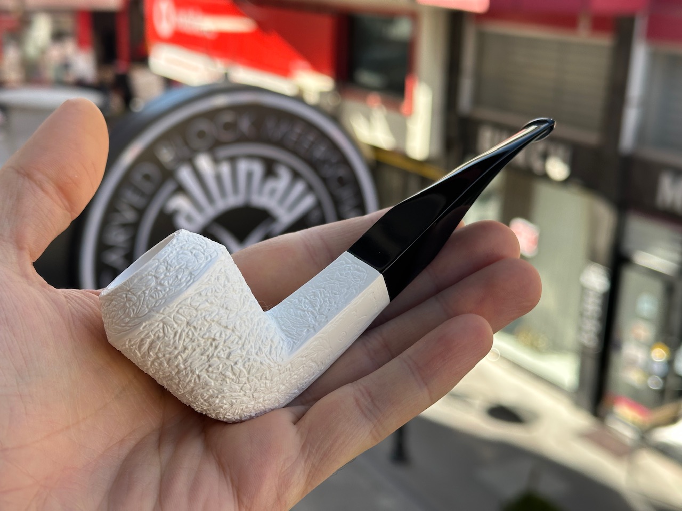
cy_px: 256
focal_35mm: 48
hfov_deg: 39.7
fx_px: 946
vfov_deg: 30.3
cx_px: 341
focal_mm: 6.86
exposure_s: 1/724
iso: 64
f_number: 1.78
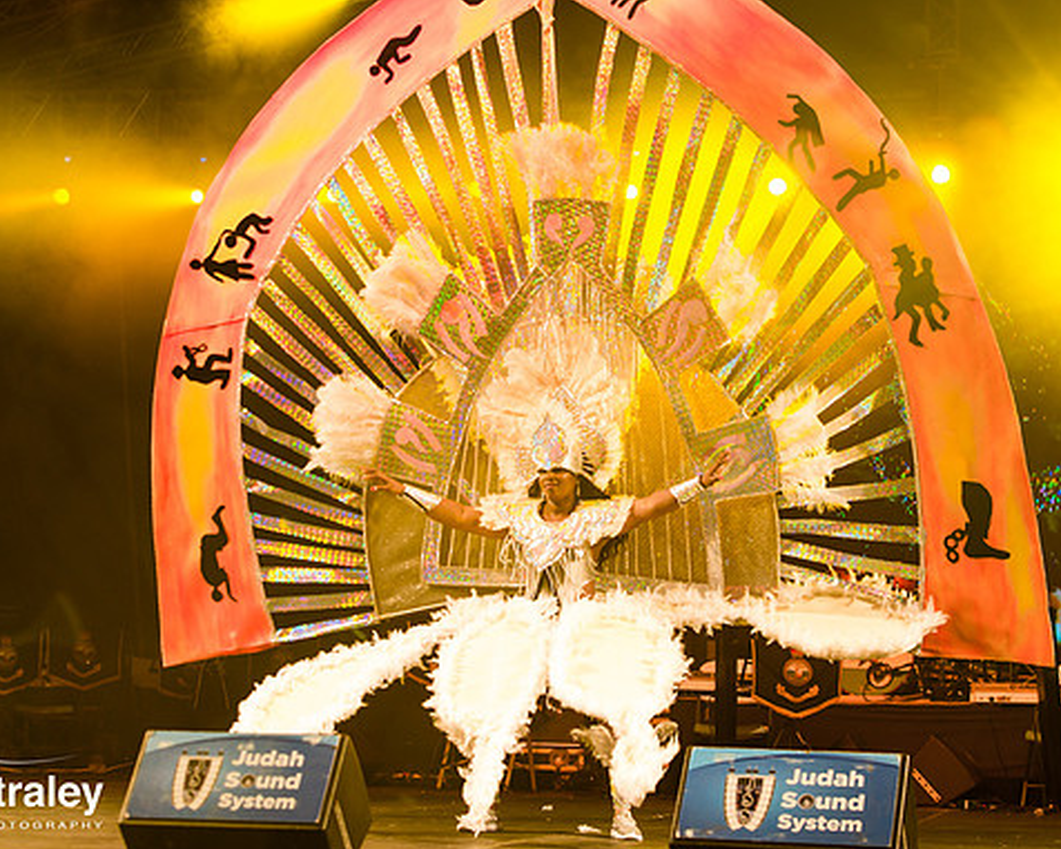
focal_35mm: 80
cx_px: 551
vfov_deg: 19.2
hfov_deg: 23.8
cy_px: 428
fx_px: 2513
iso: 2500
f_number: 5.6
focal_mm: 70
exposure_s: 1/160
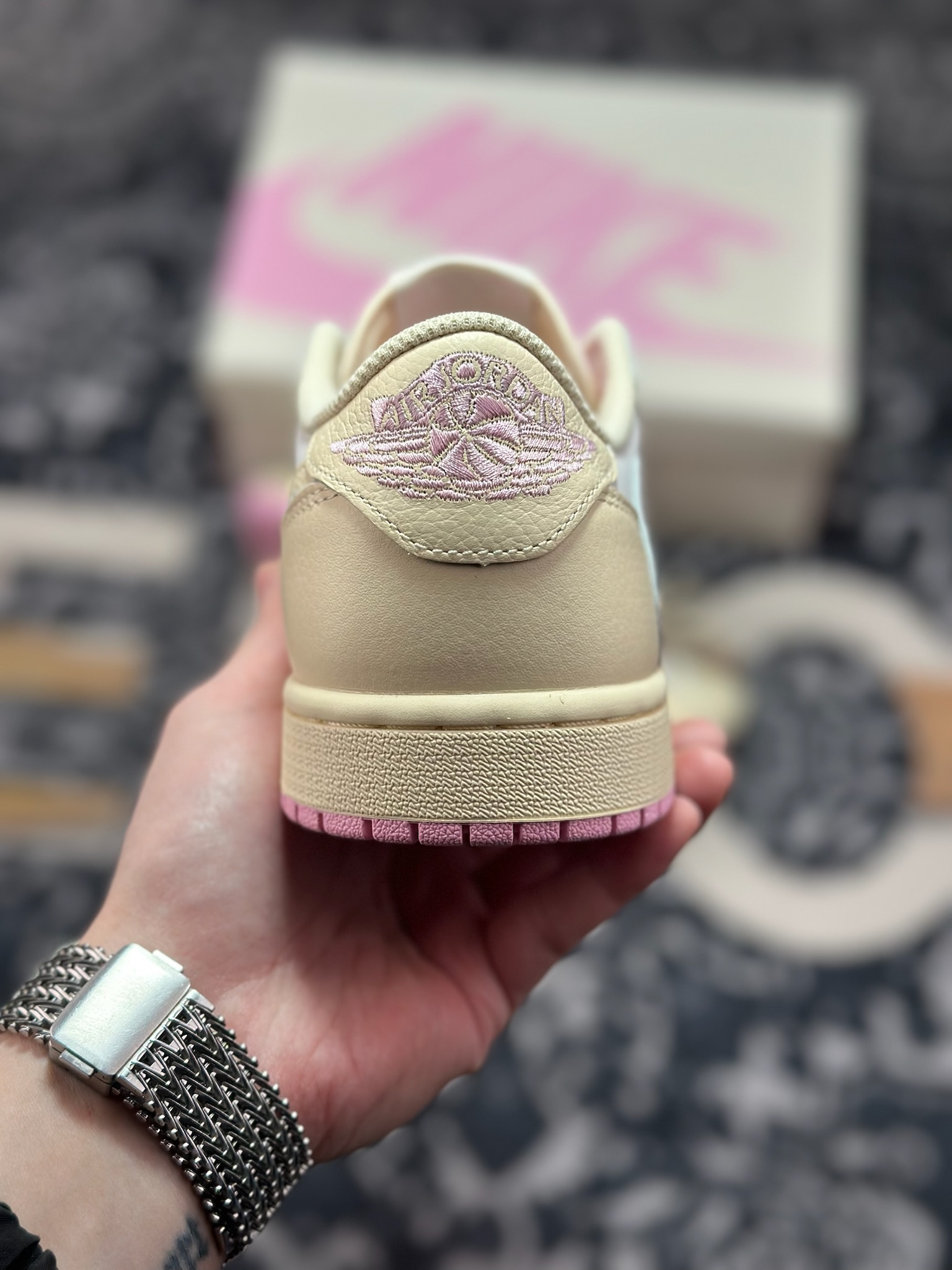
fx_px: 1760
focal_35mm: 48
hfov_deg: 30.3
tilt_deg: -58.7
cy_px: 635
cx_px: 476
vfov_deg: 39.7
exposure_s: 1/1073
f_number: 1.78
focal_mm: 6.86
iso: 80
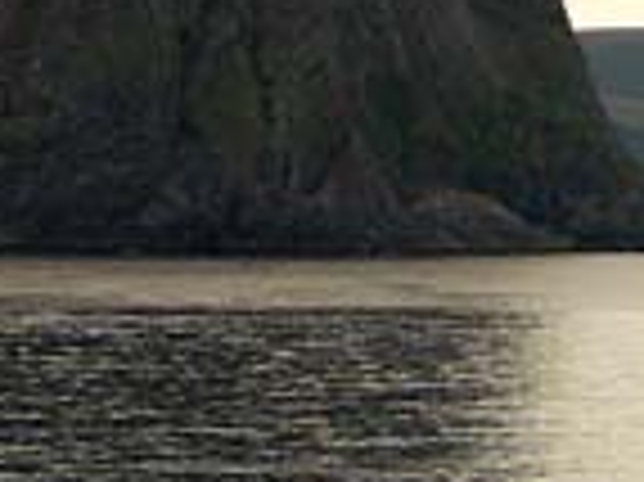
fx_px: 5149
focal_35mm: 277
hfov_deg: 7.1
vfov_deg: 5.3
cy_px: -131
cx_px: -171
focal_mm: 14.6
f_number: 7
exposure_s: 1/400
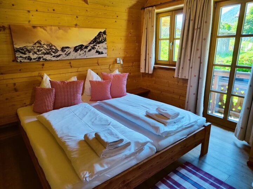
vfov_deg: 58.8
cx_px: 126
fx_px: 168
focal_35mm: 23
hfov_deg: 74.0
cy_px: 94
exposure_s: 1/50
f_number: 1.88
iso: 252
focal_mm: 5.59
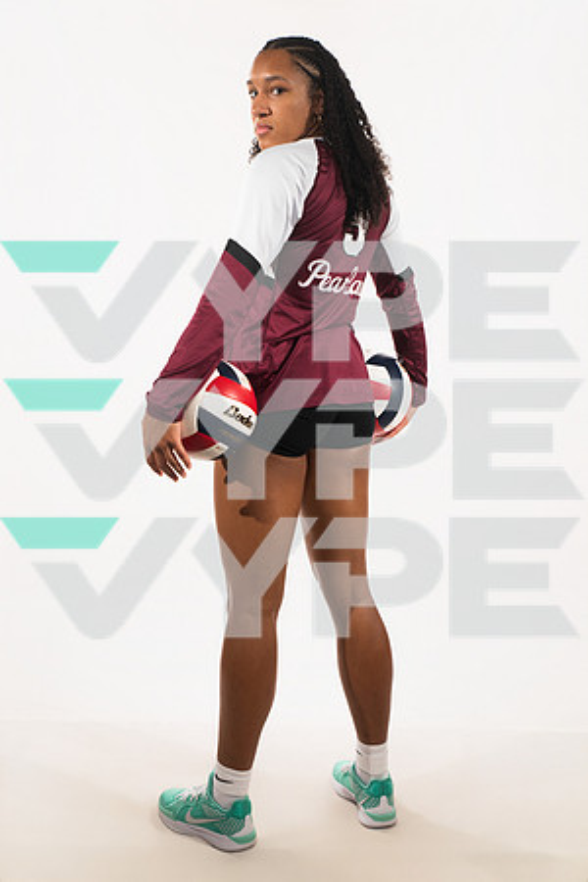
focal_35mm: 42
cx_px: 294
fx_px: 1029
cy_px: 441
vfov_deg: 46.4
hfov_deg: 31.9
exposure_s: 1/320
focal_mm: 42
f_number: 7.1
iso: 500
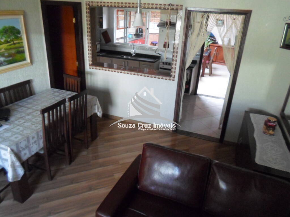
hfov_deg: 69.4
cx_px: 145
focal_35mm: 25
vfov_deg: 54.9
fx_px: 209
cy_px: 108
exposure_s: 1/30
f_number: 2.5
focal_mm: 4.5
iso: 240
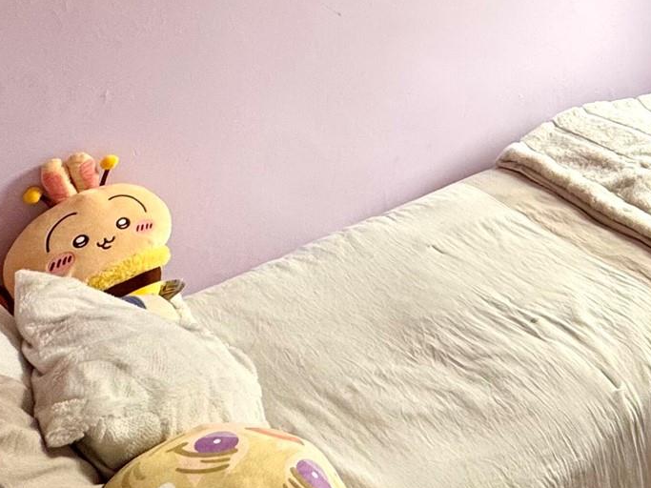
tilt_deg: -2.3
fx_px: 790
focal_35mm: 42
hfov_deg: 37.2
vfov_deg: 27.6
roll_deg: -0.5
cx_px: 724
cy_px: -173
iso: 50
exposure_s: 1/99
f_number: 2.2
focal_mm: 2.22
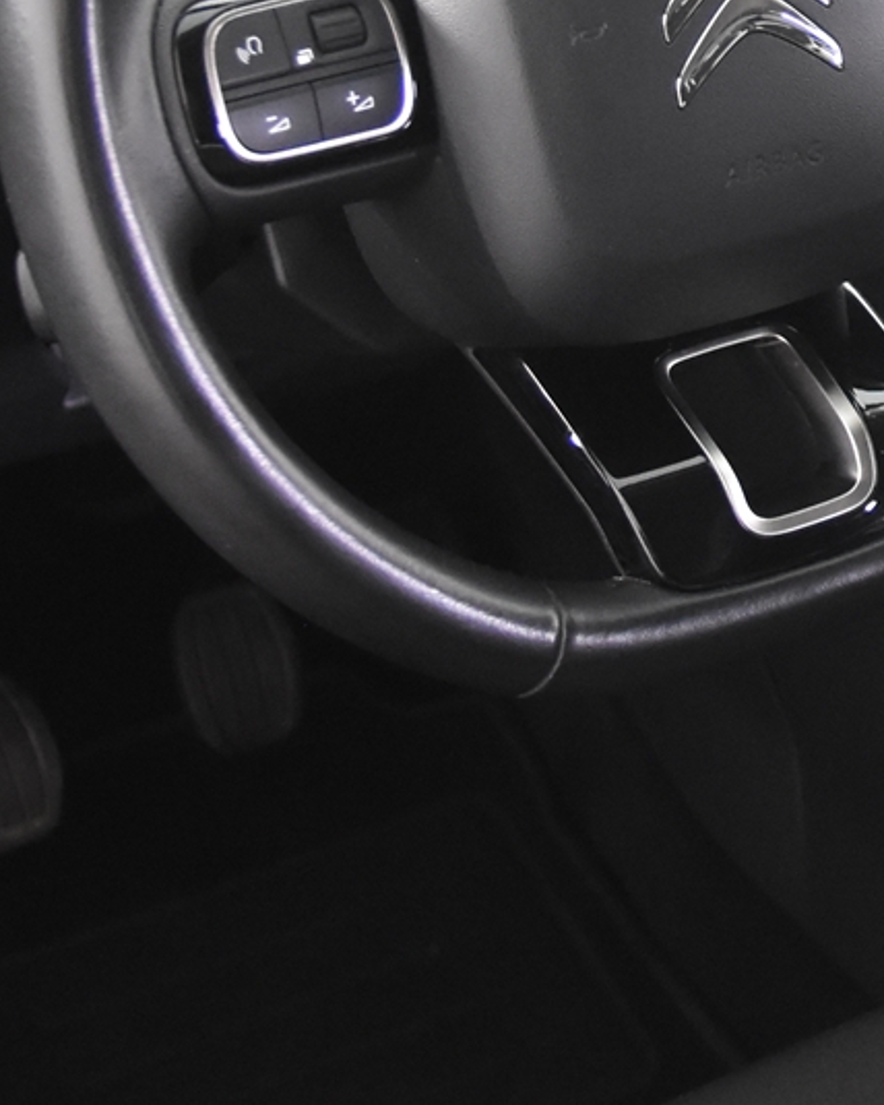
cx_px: 1049
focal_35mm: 101
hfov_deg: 14.8
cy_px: 105
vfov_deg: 18.7
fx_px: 3303
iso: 2800
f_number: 2.8
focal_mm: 20
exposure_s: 1/30
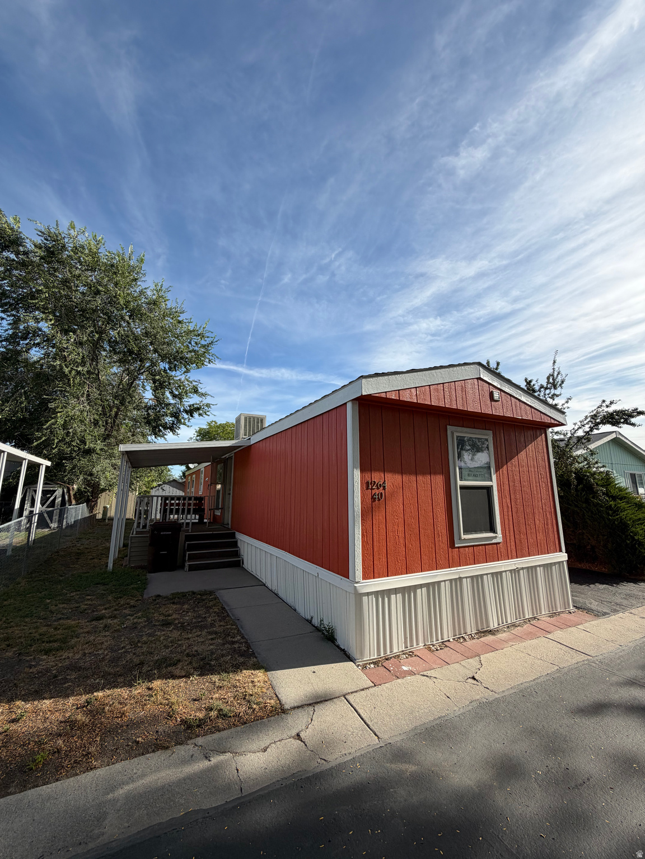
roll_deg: +0.1
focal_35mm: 14
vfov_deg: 102.1
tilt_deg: +11.4
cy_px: 430
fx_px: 348
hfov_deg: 85.7
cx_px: 322
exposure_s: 1/770
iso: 25
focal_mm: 2.22
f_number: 2.2
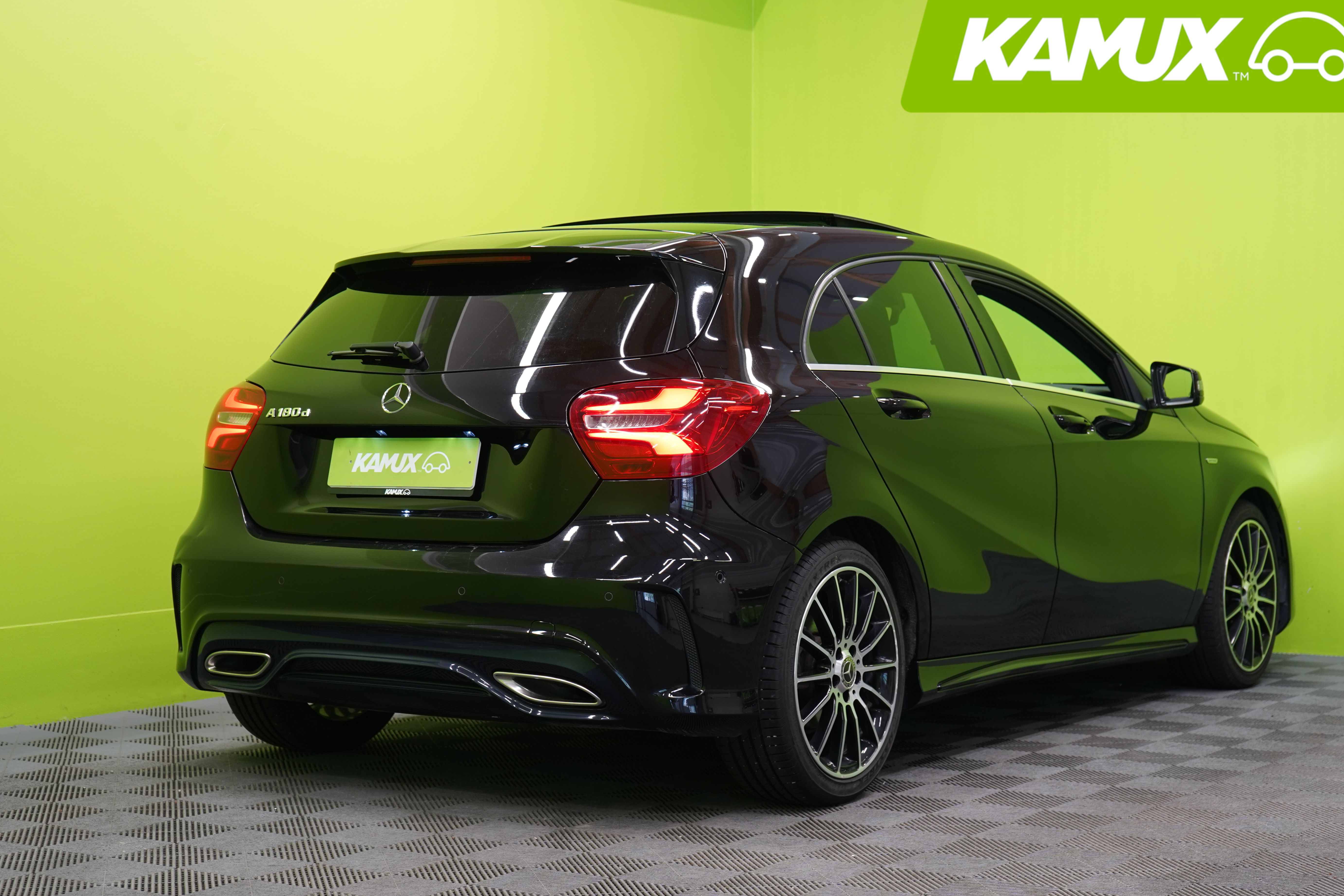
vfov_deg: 21.9
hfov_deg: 32.4
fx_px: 2314
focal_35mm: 62
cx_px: 719
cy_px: 427
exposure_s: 1/25
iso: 400
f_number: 5
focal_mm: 57
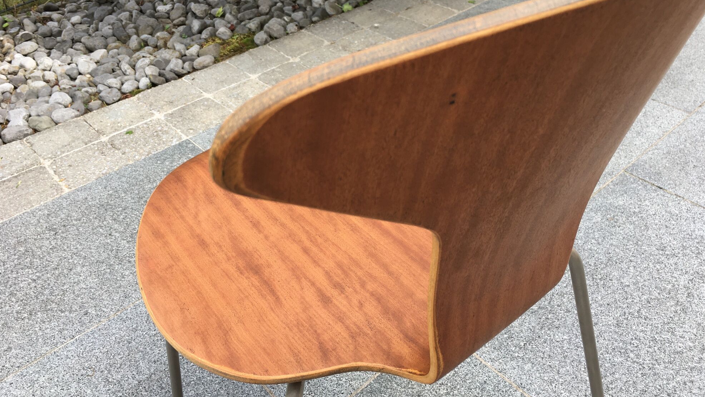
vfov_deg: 36.6
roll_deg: +1.7
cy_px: 175
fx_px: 598
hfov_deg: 61.0
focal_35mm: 32
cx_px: 352
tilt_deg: -37.6
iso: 25
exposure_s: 1/168
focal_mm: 4.15
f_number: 2.2
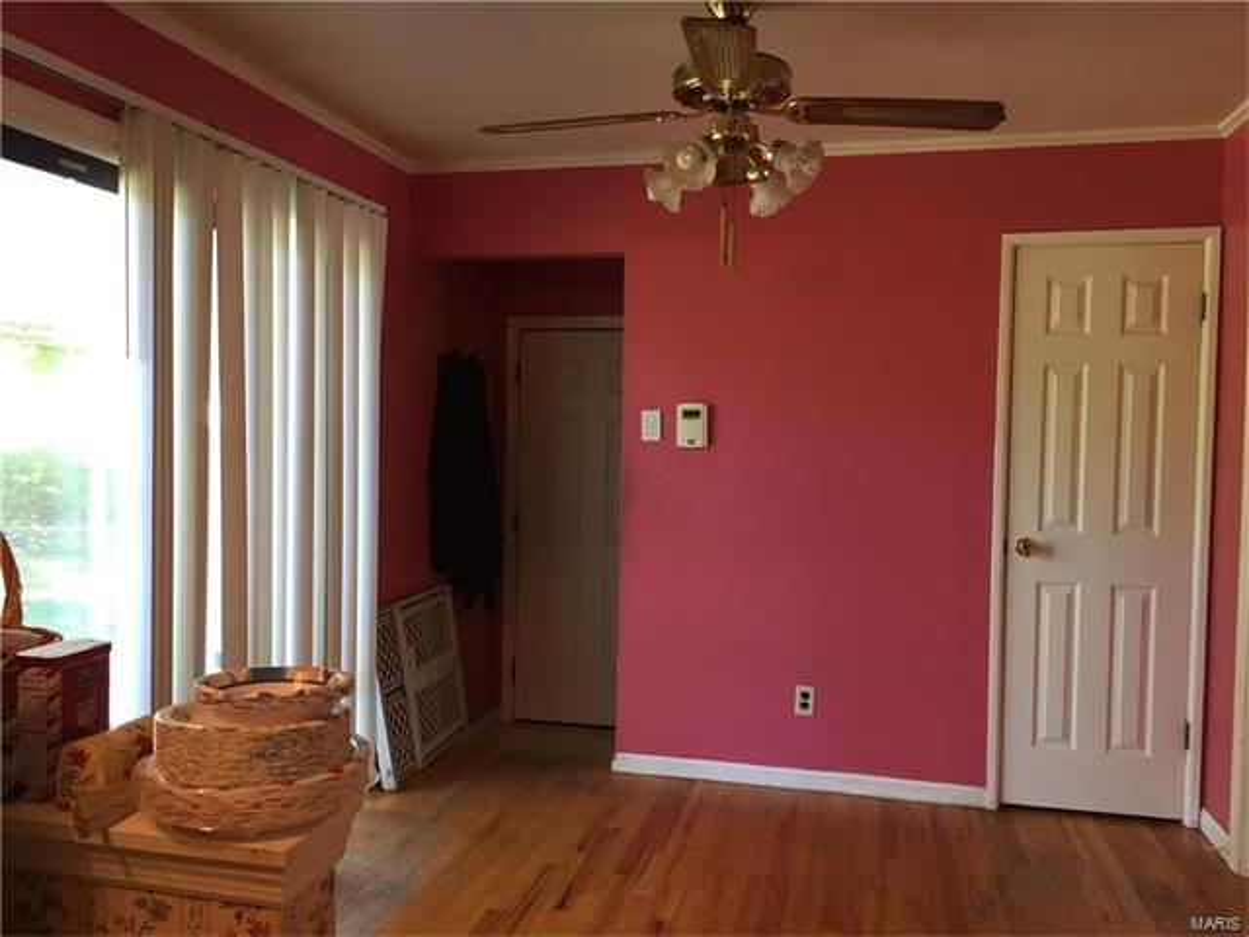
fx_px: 1046
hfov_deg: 61.7
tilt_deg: -2.8
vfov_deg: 48.2
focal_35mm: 29
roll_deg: -1.5
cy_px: 468
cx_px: 624
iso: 100
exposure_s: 1/30
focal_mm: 4.15
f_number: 2.2
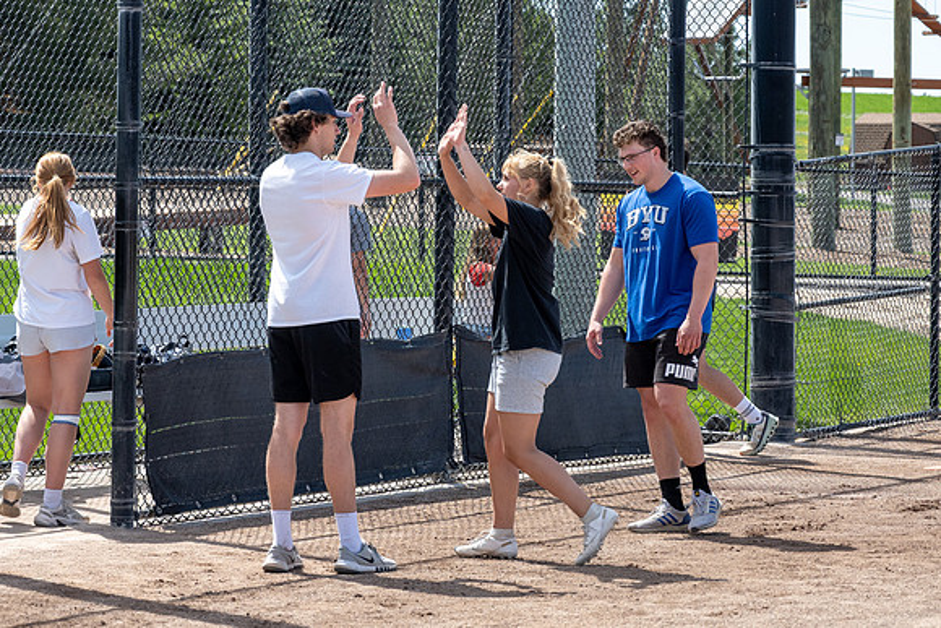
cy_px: 172
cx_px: 451
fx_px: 3657
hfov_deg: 14.7
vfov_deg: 9.8
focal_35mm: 140
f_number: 4
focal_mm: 70
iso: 160
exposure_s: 1/2000
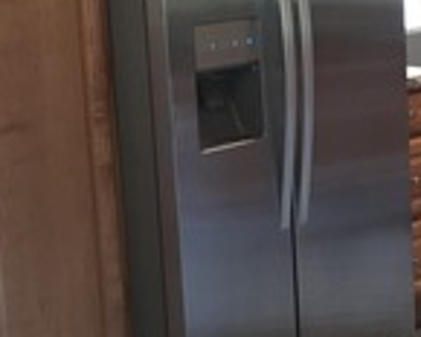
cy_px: 119
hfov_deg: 19.6
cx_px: 444
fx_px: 1171
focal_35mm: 94
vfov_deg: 16.3
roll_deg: +1.8
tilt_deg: -12.5
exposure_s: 1/30
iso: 125
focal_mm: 4.15
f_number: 2.2
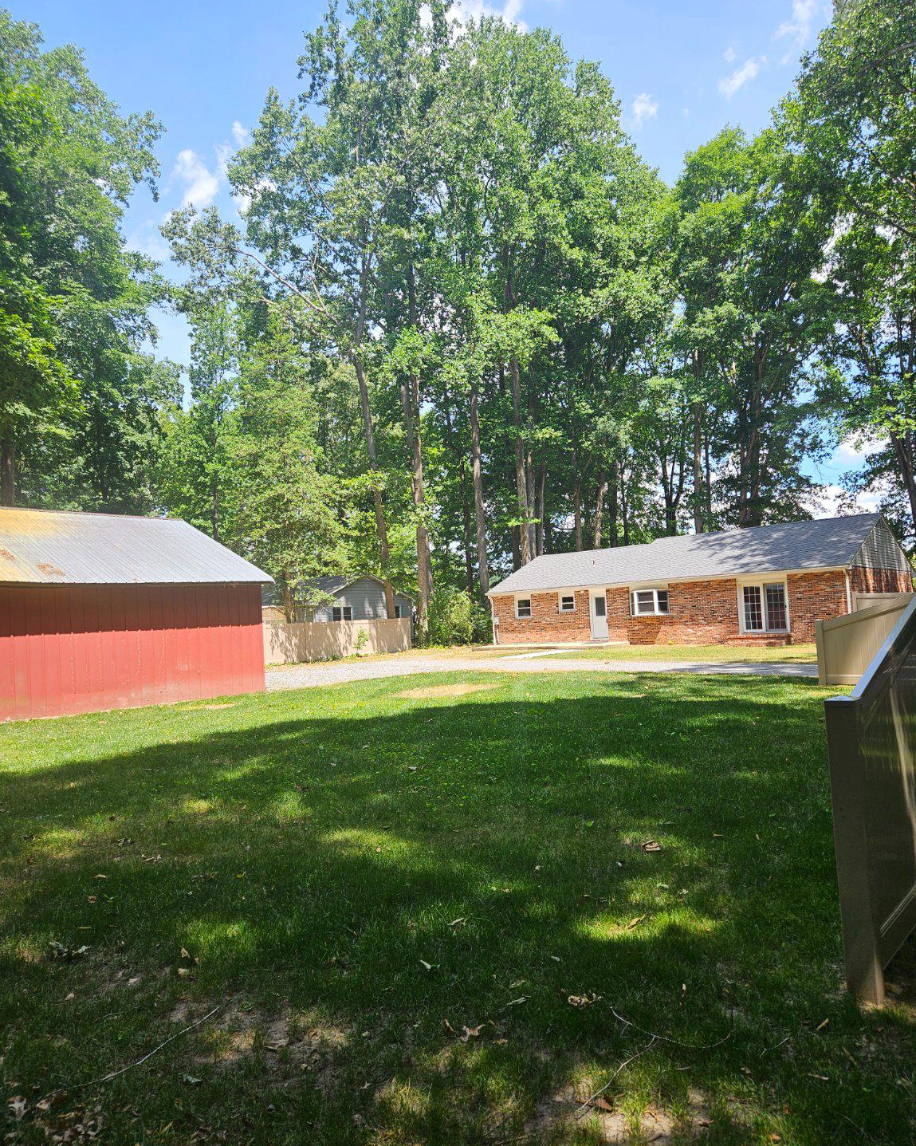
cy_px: 609
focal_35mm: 24
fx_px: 814
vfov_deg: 70.2
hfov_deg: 58.8
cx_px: 458
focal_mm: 5.4
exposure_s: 1/563
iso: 25
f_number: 1.8
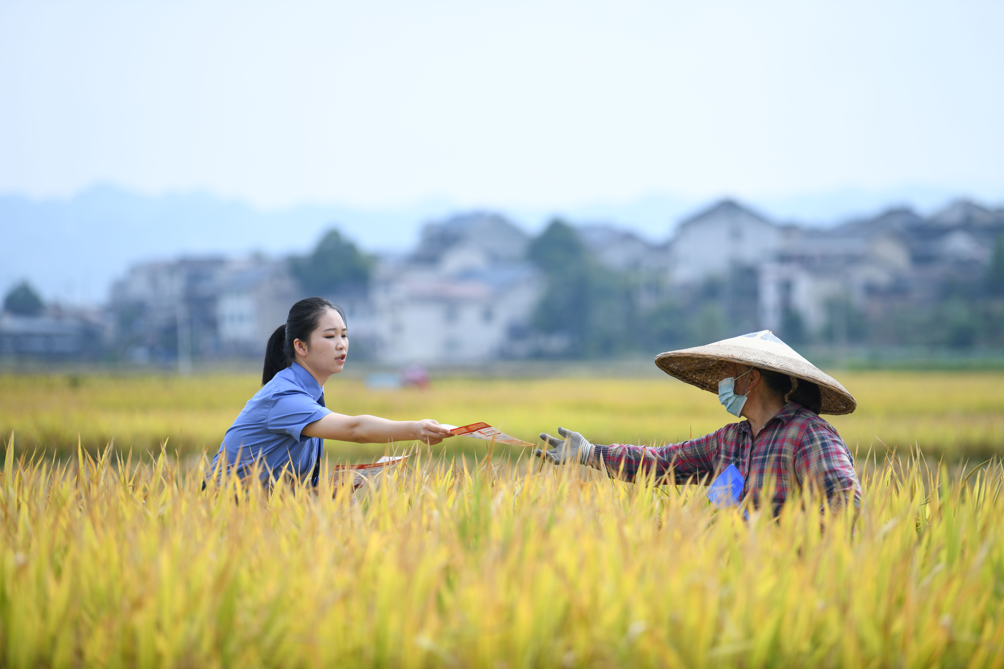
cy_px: 334
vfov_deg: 8.9
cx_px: 502
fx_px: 4322
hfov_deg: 13.2
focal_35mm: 155
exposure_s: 1/1250
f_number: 3.2
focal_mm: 155
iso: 100
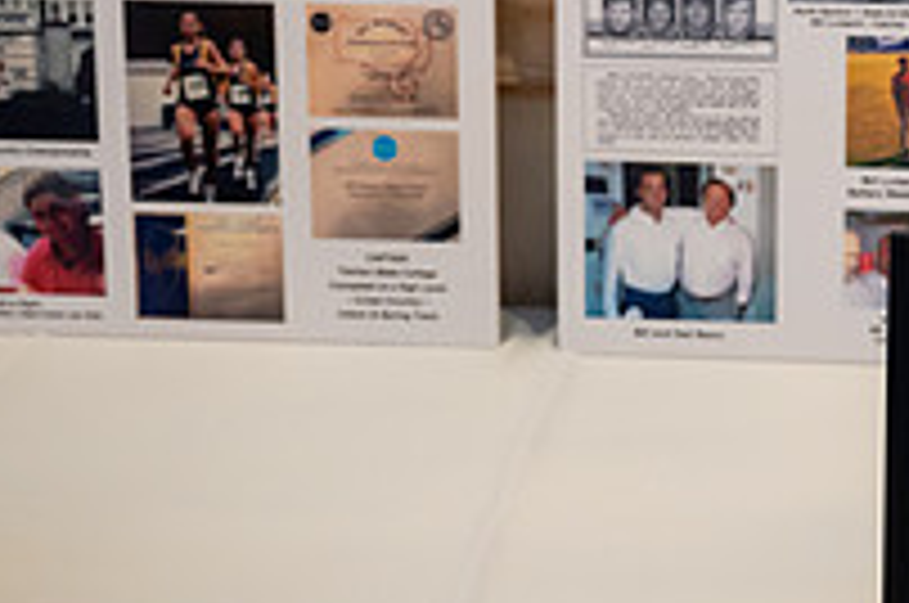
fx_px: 1992
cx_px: 972
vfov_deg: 17.0
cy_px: 99
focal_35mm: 79
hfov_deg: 24.2
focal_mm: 27.5
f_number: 3.2
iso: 1600
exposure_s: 1/200
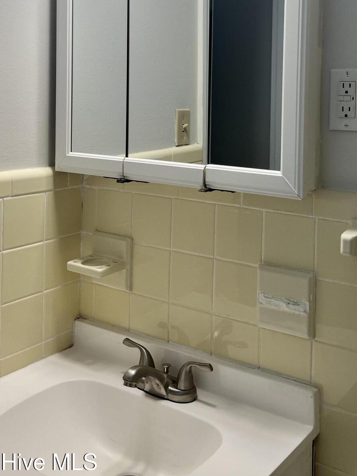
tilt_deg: -0.5
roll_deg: -1.0
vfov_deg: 41.2
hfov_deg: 32.7
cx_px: 228
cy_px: 96
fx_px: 605
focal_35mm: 44
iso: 40
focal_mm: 5.1
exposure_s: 1/151
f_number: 1.6
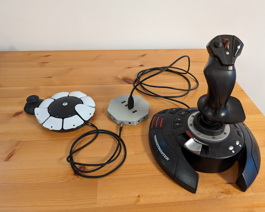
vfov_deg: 56.8
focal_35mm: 25
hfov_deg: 68.1
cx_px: 137
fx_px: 196
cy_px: 106
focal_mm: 6.9
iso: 316
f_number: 1.68
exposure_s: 1/25
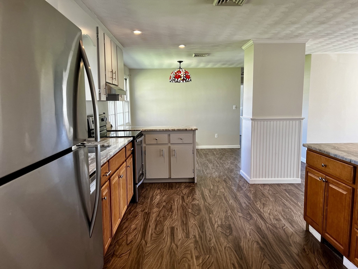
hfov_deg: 67.3
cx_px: 179
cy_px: 134
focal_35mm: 26
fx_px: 269
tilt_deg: -7.2
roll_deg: +1.1
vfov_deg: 53.1
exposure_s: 1/120
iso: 125
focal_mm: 5.7
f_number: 1.5
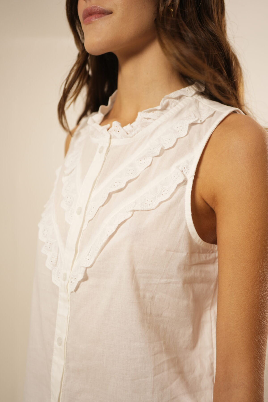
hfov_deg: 27.0
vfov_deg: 39.6
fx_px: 558
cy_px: 201
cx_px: 134
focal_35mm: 50
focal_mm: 50
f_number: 2.8
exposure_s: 1/125
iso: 640
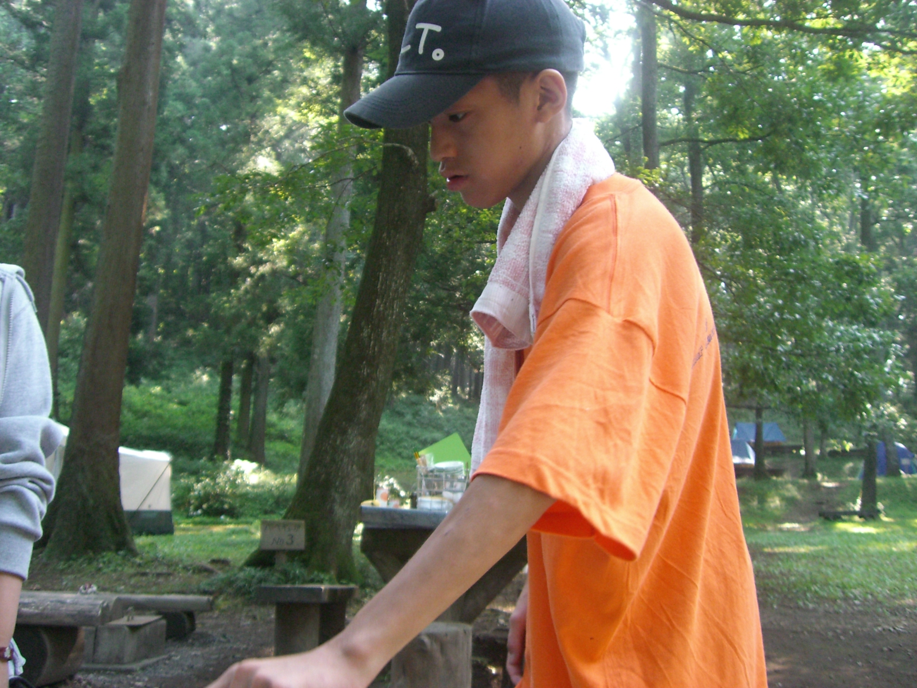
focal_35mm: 38
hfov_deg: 49.0
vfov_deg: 37.7
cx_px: 458
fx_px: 1007
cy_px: 344
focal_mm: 6.2
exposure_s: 1/100
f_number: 2.7
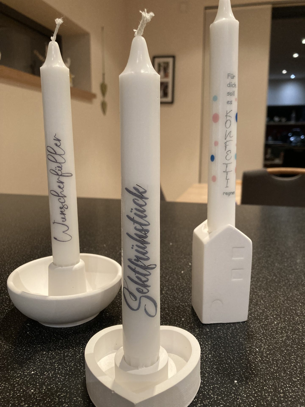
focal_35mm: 28
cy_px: 204
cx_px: 152
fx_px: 329
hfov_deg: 49.7
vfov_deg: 63.4
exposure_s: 1/50
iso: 250
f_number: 1.8
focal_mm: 3.99
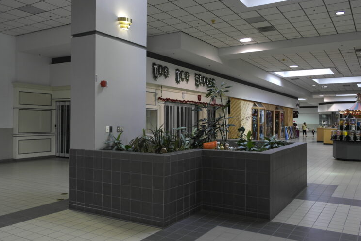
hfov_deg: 60.3
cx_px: 182
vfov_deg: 42.3
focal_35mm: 31
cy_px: 120
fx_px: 311
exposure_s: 1/80
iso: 400
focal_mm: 20
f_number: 3.5
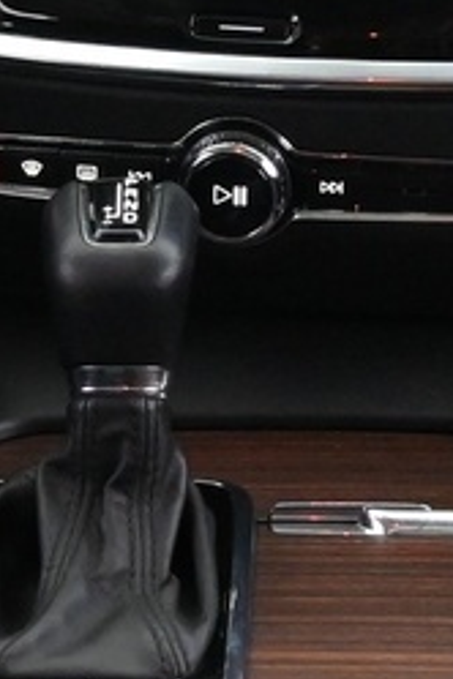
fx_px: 2944
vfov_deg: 13.1
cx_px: 240
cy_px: 134
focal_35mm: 156
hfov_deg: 8.8
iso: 3600
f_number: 3.5
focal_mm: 16
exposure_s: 1/25
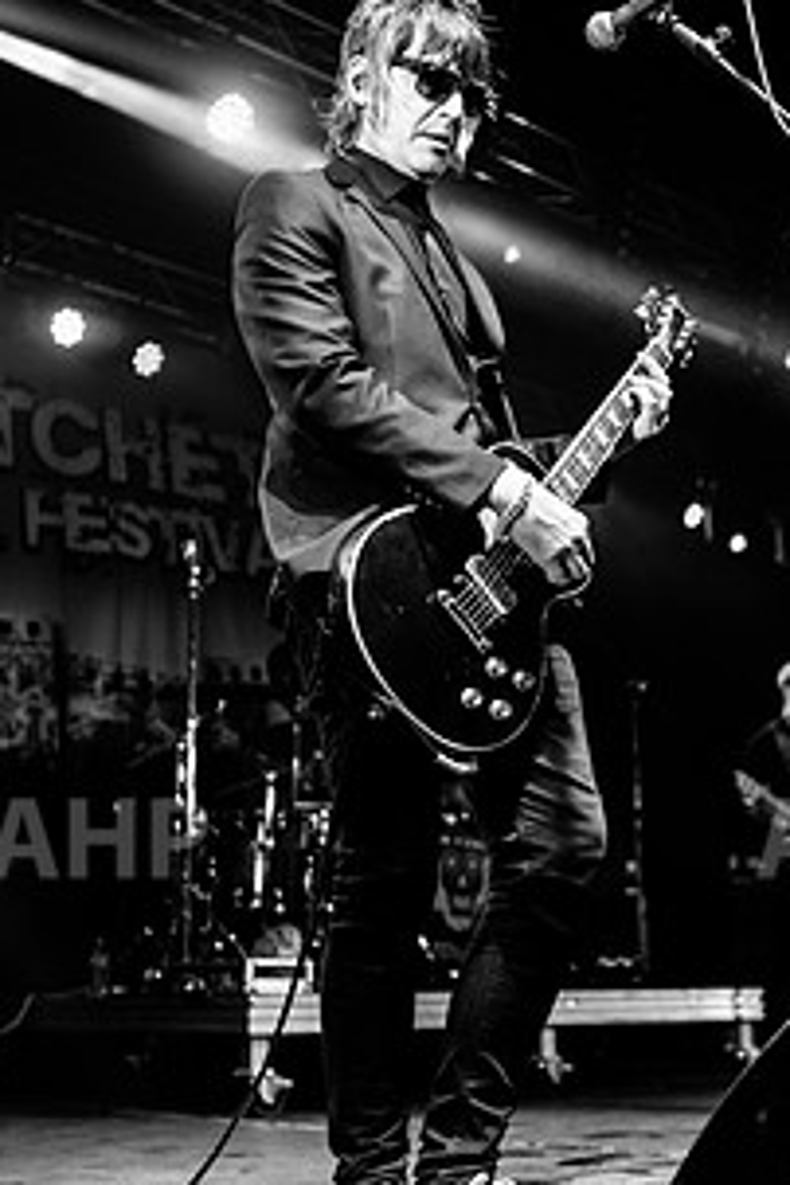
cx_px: 481
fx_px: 1712
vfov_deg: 38.2
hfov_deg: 25.9
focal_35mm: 52
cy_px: 591
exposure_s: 1/500
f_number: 4
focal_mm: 35
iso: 4000
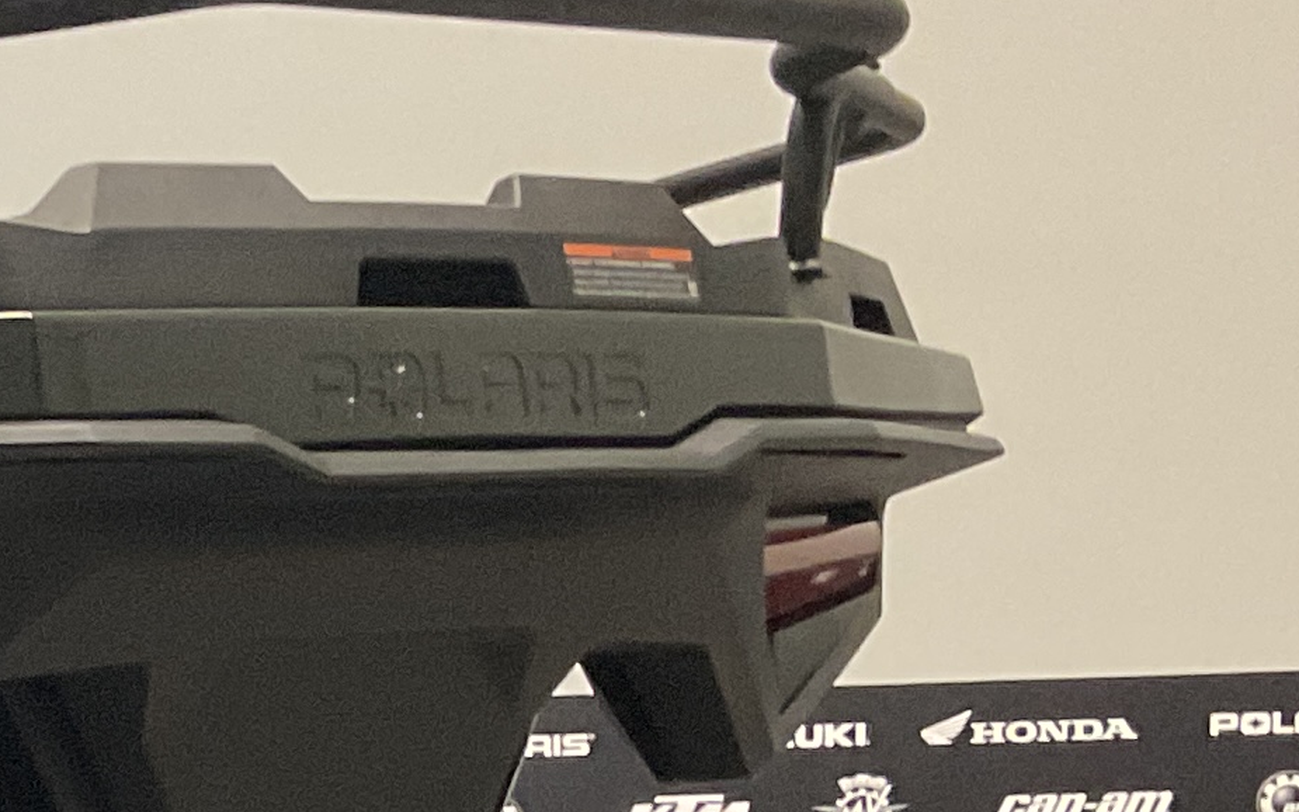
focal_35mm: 134
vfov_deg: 9.4
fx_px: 4744
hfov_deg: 14.6
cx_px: -601
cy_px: 1307
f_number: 1.8
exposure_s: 1/40
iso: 200
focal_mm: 3
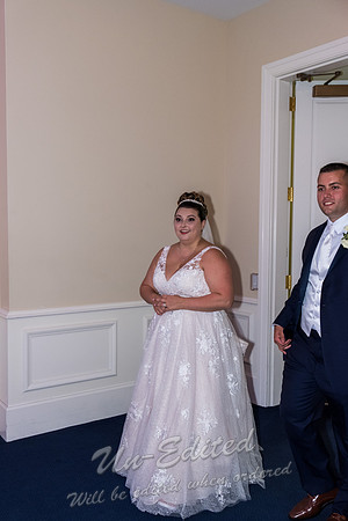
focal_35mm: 33
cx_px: 174
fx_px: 478
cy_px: 260
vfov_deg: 57.2
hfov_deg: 40.0
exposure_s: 1/125
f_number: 3.2
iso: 1600
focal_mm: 22.3
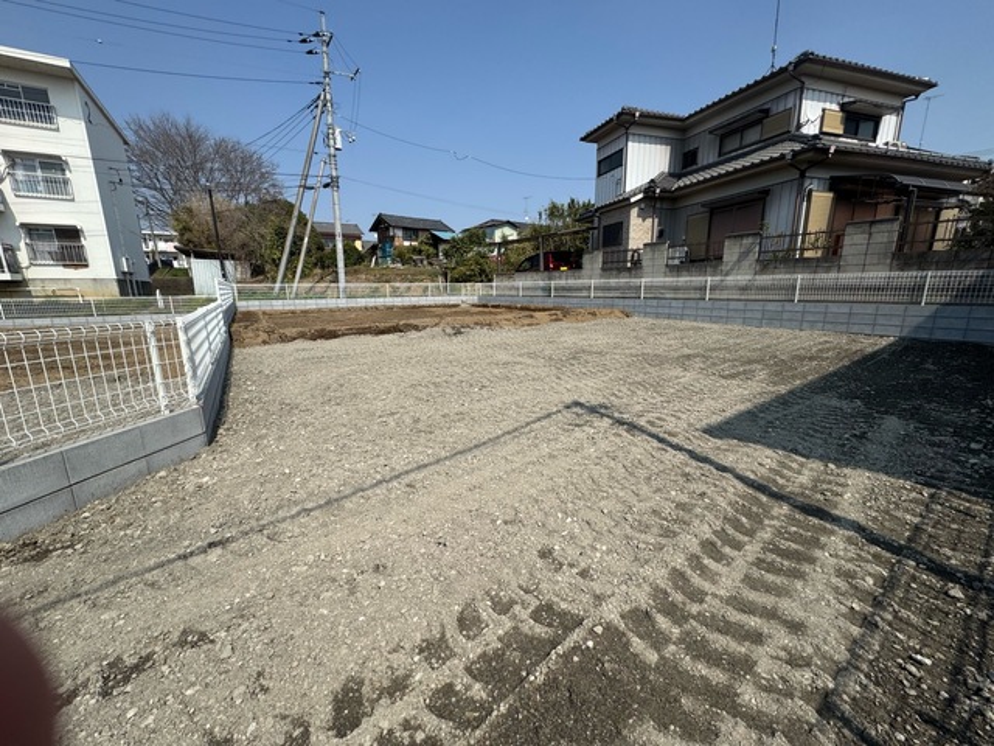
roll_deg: +0.9
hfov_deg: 102.1
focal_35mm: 14
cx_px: 497
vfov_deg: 85.7
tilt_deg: -11.8
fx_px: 402
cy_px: 373
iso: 50
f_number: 2.2
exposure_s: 1/2584
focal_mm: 2.22
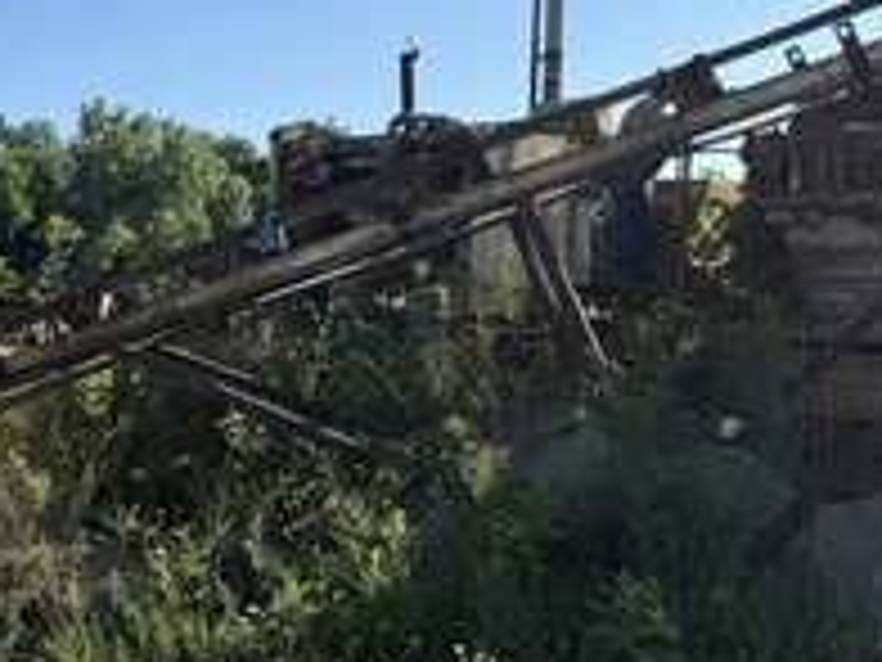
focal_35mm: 49
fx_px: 1248
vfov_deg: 29.5
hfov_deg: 35.4
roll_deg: -1.1
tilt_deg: +3.8
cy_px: 243
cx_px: 9
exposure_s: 1/3584
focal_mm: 6.76
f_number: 1.78
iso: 80
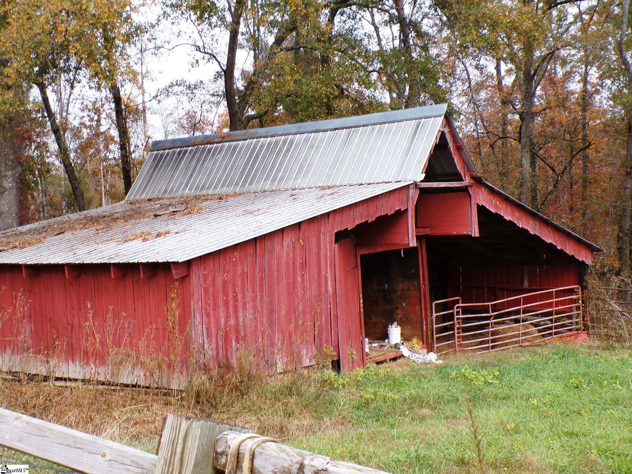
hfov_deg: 38.9
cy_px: 237
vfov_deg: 29.7
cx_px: 316
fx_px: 895
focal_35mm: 49
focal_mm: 8.7
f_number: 5.3
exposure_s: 1/140
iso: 100
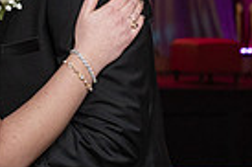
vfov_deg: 6.0
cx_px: -77
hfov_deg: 8.9
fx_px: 1594
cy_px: -32
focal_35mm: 228
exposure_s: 1/200
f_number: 4
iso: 2000
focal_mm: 51
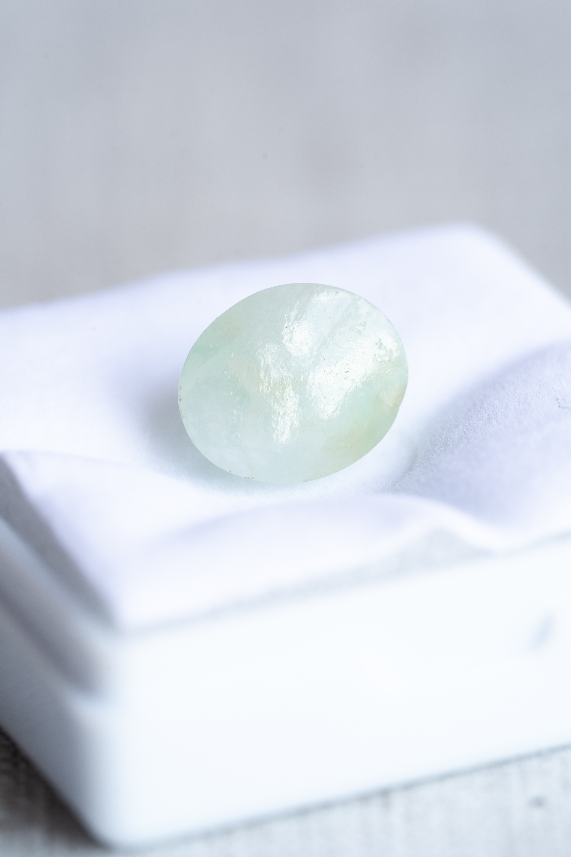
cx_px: 286
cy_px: 428
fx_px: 2141
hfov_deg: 15.2
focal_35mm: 90
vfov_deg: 22.6
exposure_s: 1/10
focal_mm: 90
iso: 100
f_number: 7.1
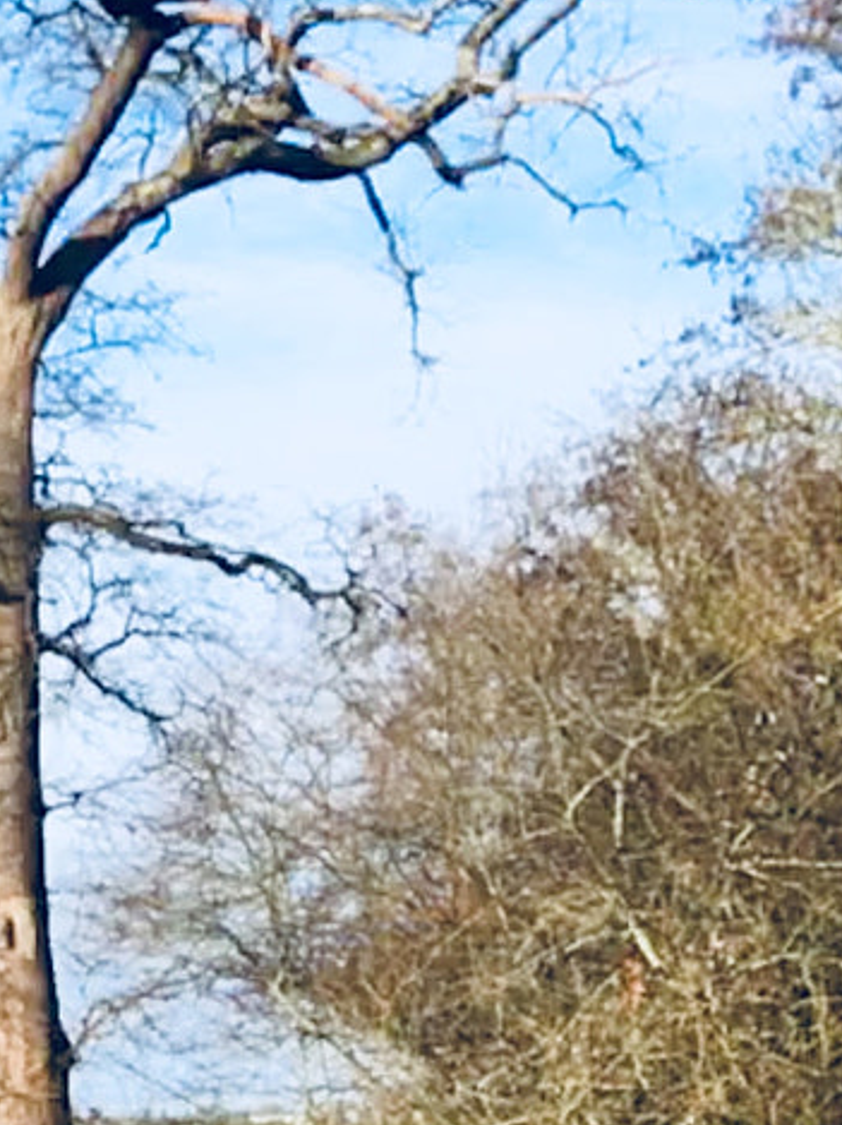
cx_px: 313
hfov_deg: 14.9
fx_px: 3215
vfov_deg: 18.1
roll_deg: +1.8
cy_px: 1578
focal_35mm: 99
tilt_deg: -7.5
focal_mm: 4.15
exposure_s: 1/630
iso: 25
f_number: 2.2
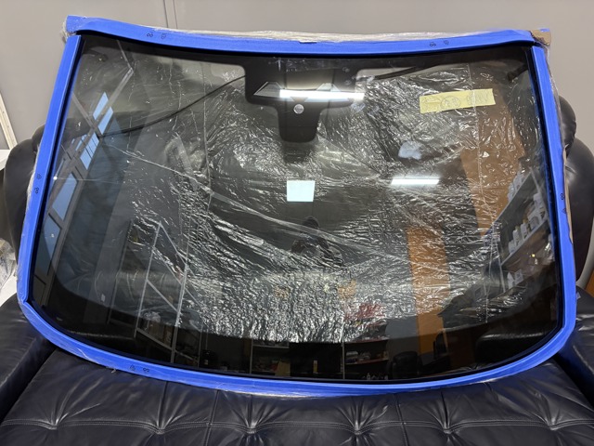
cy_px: 223
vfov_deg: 53.1
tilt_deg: -29.5
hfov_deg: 67.3
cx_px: 297
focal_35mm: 26
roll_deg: +0.4
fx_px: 446
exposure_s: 1/60
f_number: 1.6
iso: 500
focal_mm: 5.96
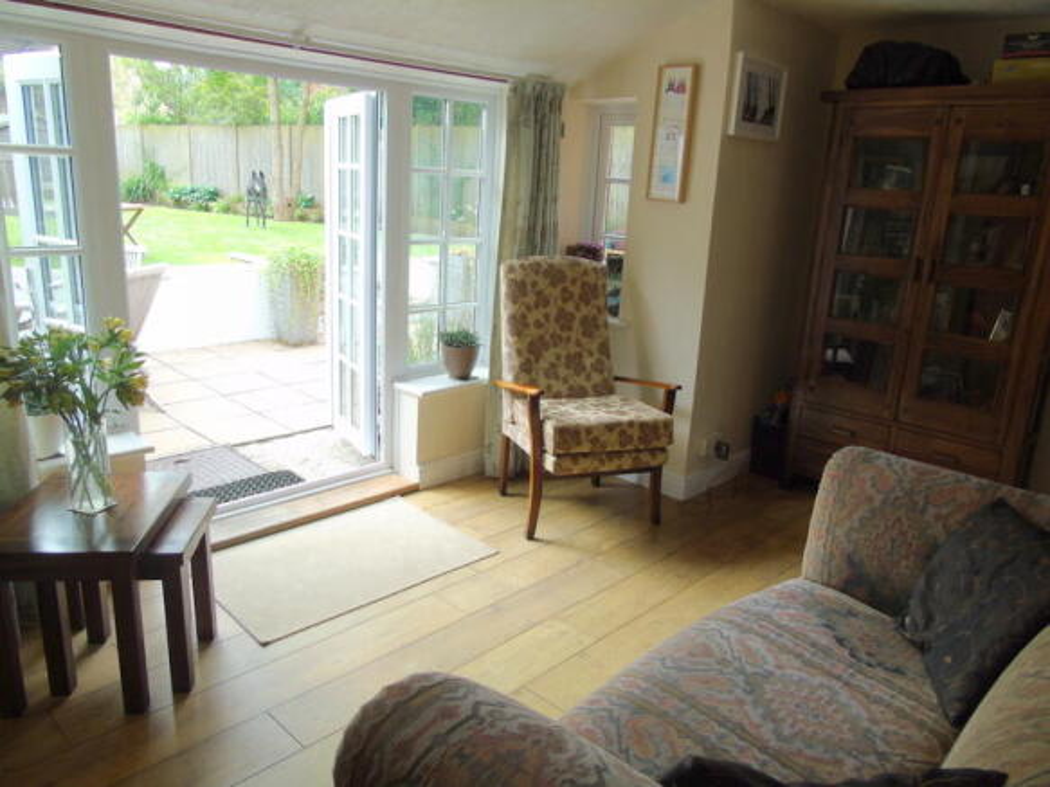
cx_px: 525
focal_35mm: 25
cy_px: 394
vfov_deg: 54.9
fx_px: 758
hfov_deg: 69.4
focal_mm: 4.4
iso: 80
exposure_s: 1/60
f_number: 3.4
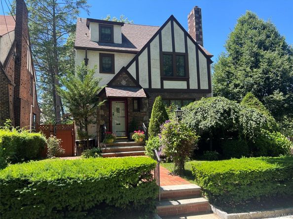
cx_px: 146
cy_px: 110
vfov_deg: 53.0
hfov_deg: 67.3
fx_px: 220
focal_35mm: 26
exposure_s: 1/965
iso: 50
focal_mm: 5.7
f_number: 1.5
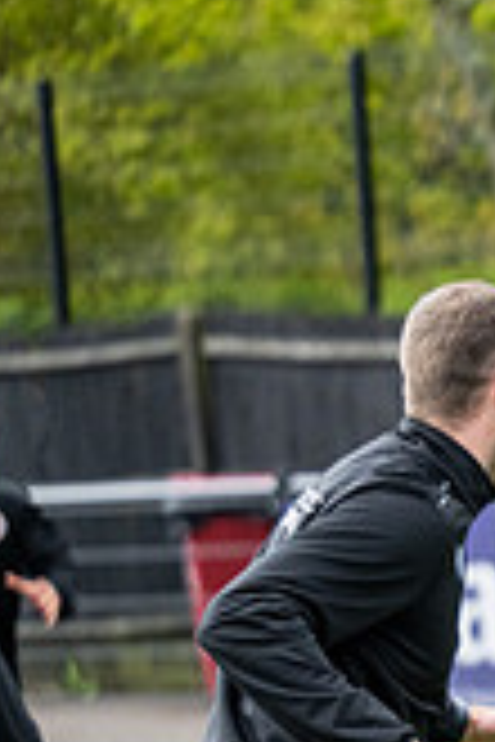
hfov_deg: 3.5
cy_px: 796
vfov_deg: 5.3
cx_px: 1493
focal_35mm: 385
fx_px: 7940
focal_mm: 94
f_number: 2.8
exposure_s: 1/2000
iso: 640
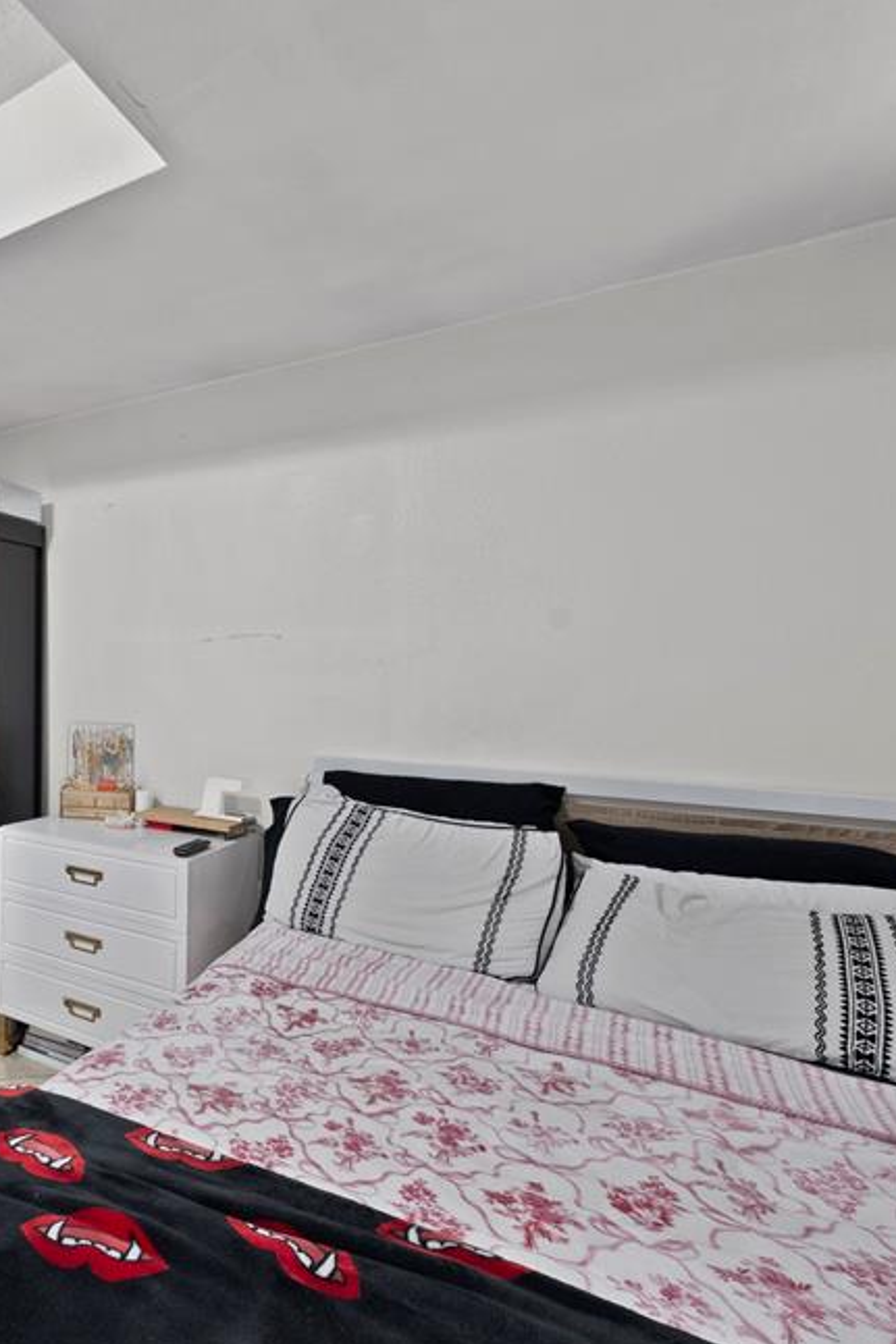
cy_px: 670
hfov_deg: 52.8
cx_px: 25
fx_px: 710
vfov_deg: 86.9
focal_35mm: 19
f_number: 9
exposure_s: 1/2
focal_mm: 12
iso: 640
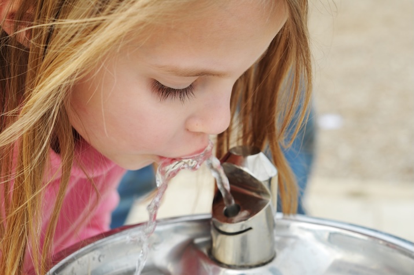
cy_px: 138
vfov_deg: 18.1
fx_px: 862
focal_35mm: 75
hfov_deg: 27.0
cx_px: 207
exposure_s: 1/160
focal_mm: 50
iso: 100
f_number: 6.3
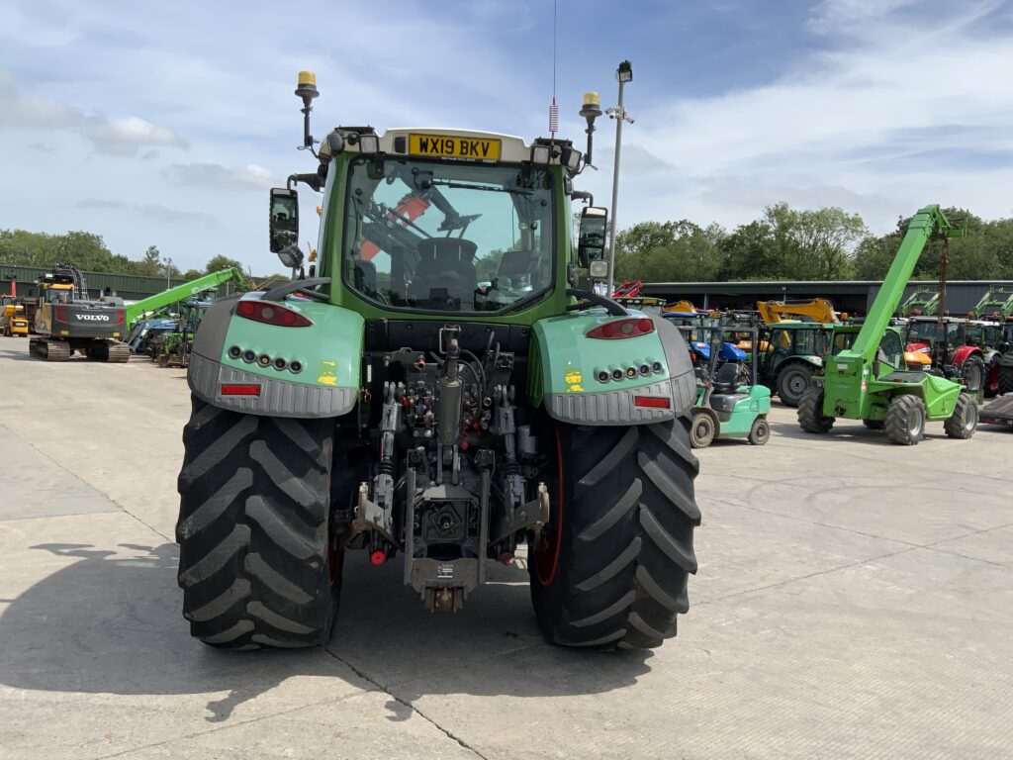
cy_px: 380
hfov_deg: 61.7
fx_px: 849
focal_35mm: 29
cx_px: 506
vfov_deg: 48.2
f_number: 1.8
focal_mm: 3
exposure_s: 1/2320
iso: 16
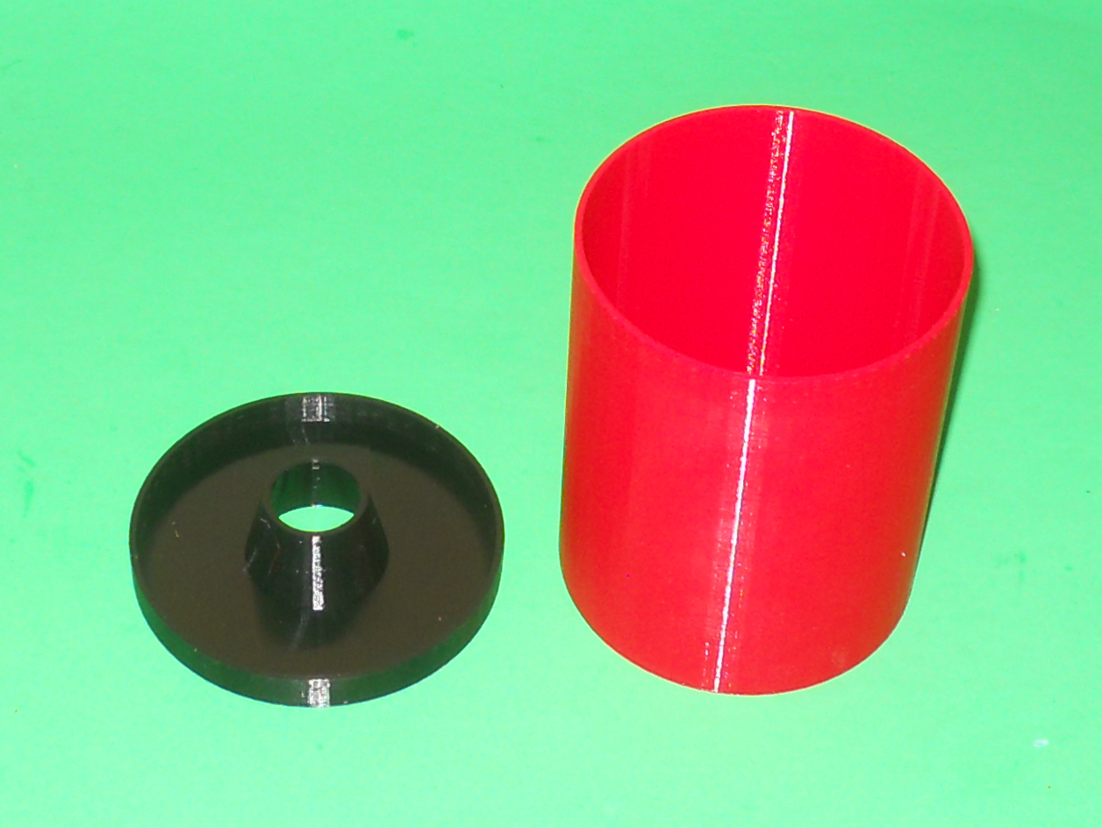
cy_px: 414
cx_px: 551
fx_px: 892
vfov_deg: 49.8
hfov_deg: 63.4
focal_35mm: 28
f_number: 2.7
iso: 80
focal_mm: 5
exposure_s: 1/25
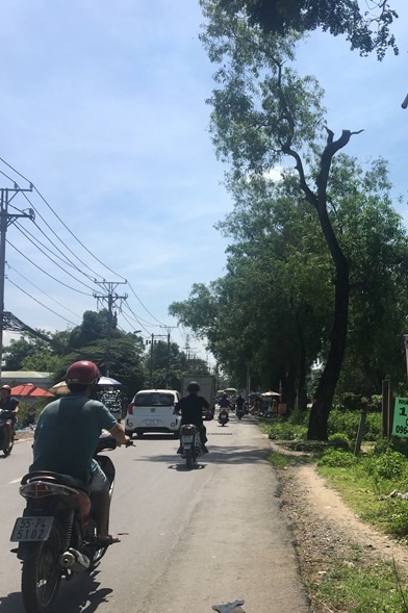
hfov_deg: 30.8
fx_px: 698
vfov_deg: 47.4
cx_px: 385
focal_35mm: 41
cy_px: 309
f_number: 2.2
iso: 25
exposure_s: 1/1876
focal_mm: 4.15
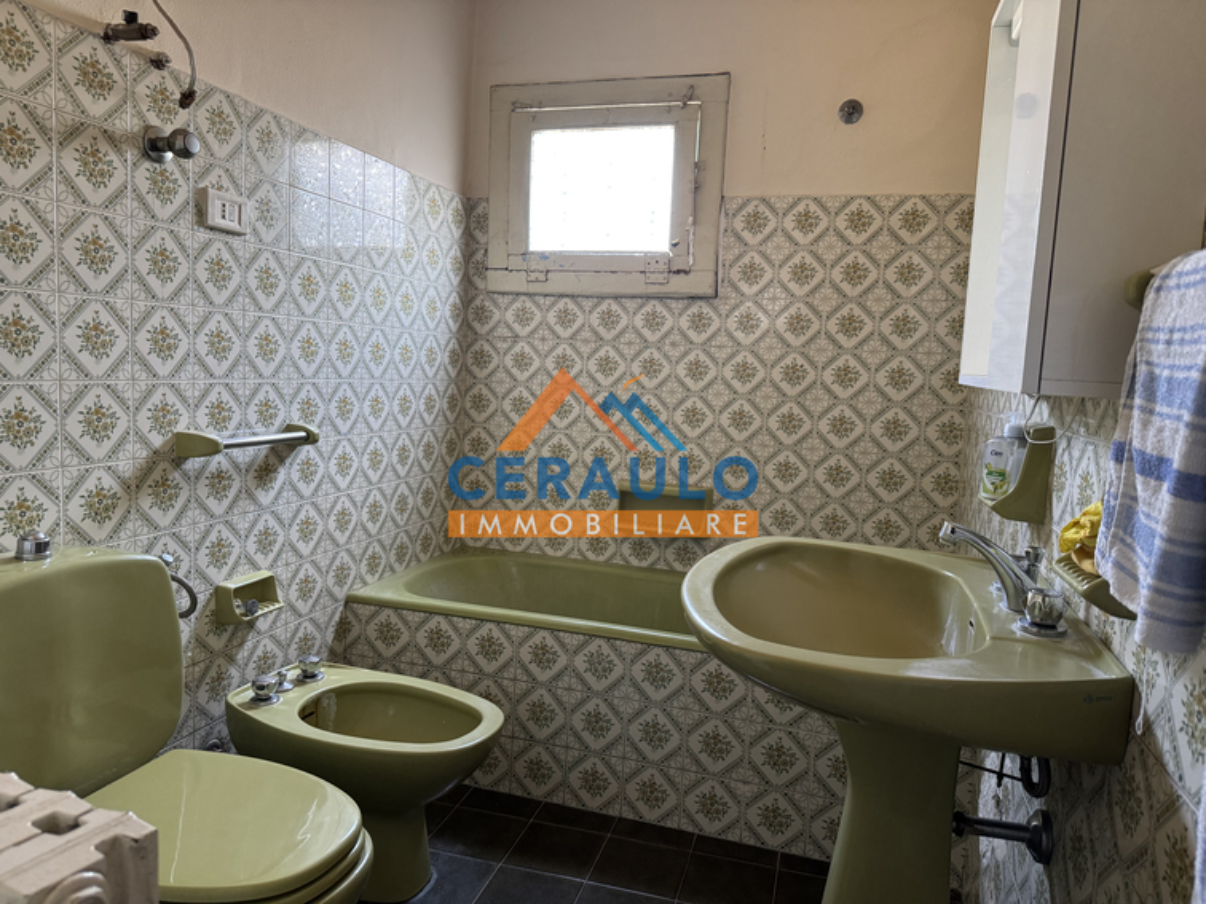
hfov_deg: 71.6
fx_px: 836
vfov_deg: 56.8
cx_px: 603
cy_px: 452
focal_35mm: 24
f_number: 1.78
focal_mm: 6.76
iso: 400
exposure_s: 1/60
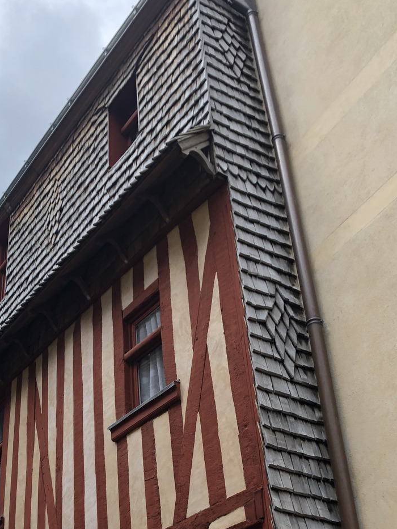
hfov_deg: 29.7
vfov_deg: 38.5
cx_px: 94
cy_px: 405
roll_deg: +0.6
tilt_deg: +31.2
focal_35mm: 48
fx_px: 734
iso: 20
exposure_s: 1/496
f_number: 1.8
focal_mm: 4
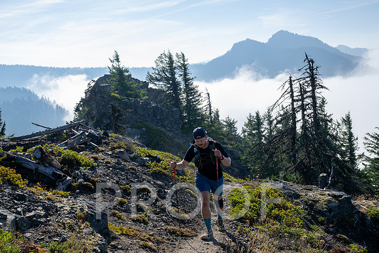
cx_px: 190
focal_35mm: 41
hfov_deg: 47.4
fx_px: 432
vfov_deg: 32.6
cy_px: 126
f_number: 14
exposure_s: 1/320
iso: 400
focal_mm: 41
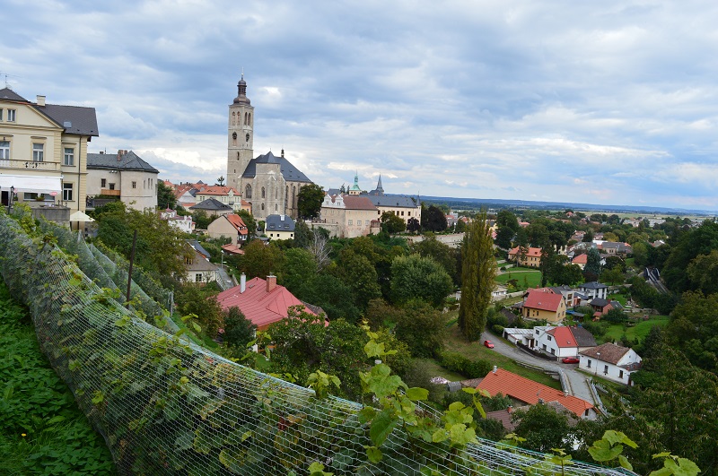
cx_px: 359
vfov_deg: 47.8
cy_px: 238
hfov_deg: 67.5
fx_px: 538
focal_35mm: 27
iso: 400
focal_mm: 18
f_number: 10
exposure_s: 1/250
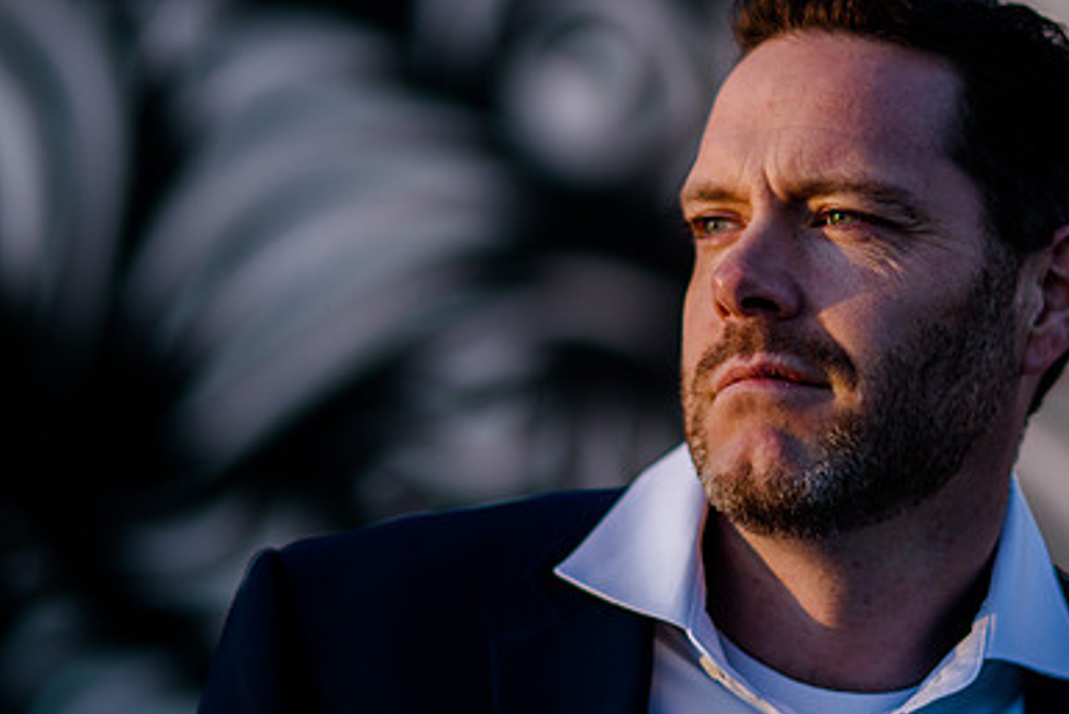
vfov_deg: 7.6
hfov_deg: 11.3
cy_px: 323
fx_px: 5406
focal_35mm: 182
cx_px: 745
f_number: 2
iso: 200
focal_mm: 105
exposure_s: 1/1000
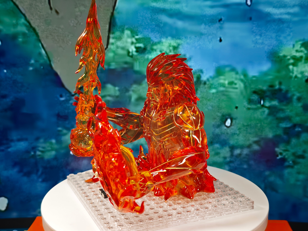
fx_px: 409
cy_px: 116
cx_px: 154
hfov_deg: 41.2
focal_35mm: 46
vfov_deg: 31.5
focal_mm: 6.62
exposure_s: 1/107
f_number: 1.67
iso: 50
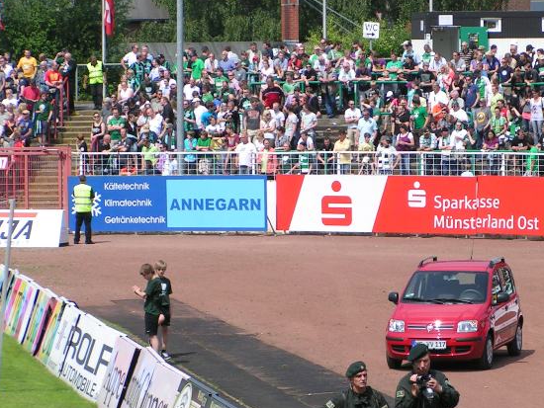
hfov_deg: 9.5
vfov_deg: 7.1
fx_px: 3270
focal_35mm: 208
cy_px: 140
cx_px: 372
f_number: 6.3
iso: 50
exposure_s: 1/400
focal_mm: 21.9
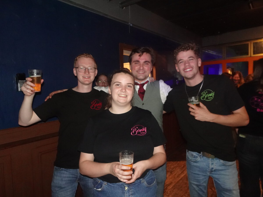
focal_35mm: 24
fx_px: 182
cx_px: 132
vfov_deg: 56.8
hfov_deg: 71.6
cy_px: 98
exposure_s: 1/8
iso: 800
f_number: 3.5
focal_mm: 4.25
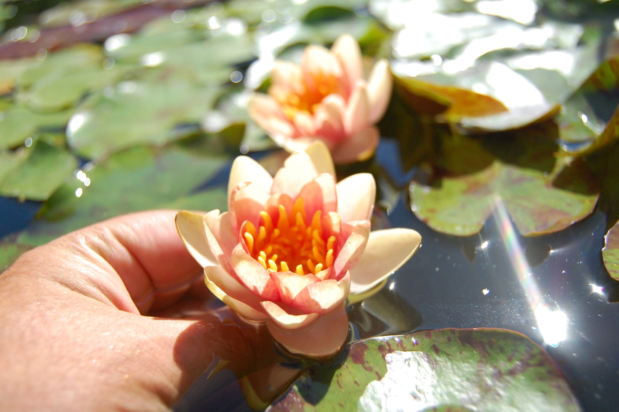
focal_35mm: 36
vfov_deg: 36.8
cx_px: 310
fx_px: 618
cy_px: 206
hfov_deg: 53.2
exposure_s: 1/4000
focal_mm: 24
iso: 800
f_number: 4
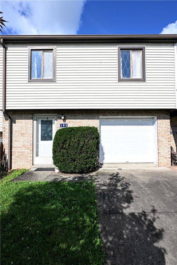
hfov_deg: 67.4
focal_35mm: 18
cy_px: 132
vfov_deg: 90.0
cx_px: 88
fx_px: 133
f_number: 9
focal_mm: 12
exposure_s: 1/160
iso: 100
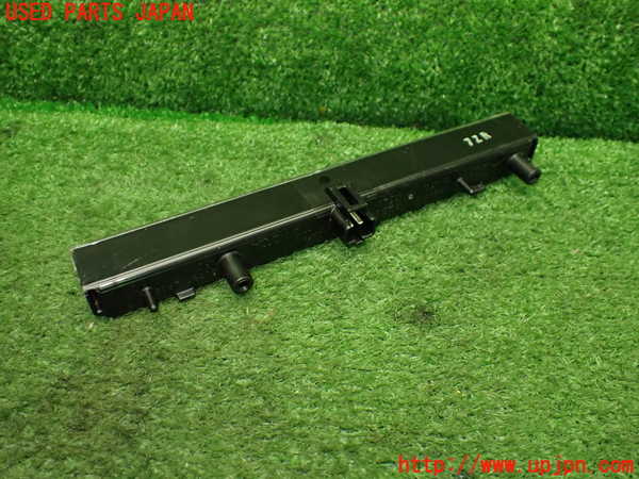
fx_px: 554
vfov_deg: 46.8
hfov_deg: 60.0
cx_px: 320
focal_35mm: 30
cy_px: 240
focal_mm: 5.4
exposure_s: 1/125
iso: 800
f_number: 2.3
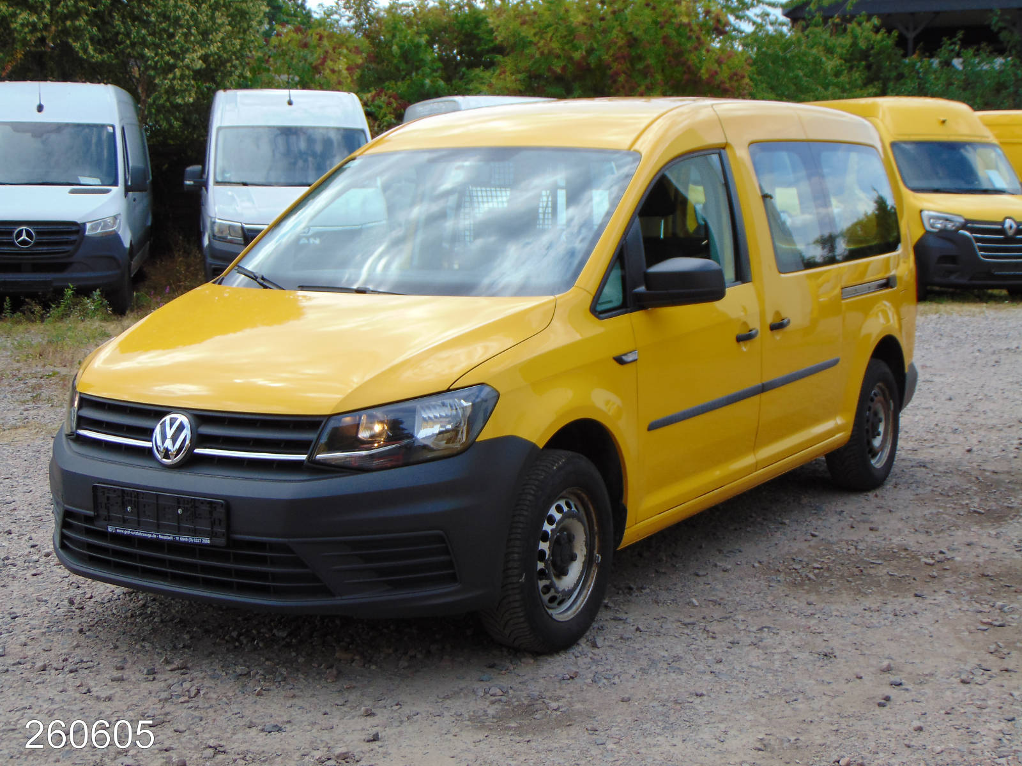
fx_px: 1476
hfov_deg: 38.2
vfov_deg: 29.1
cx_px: 511
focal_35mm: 50
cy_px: 383
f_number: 3.5
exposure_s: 1/500
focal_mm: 9
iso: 80
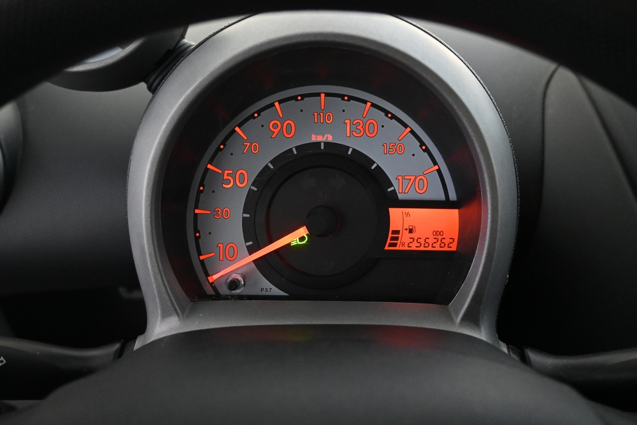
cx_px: 318
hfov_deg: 59.5
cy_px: 212
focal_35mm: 32
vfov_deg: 41.7
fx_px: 557
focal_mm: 21
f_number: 4
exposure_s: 1/30
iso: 3600
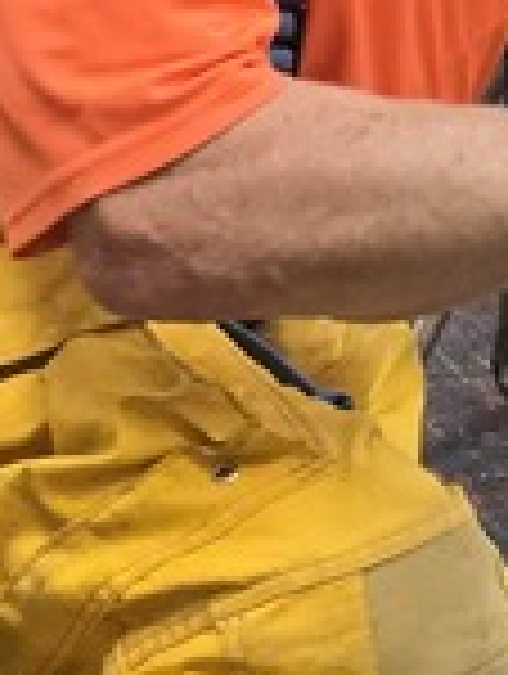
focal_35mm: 157
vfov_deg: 12.4
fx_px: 3063
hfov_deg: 9.0
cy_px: 22
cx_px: 998
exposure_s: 1/120
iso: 320
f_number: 1.7
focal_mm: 6.3
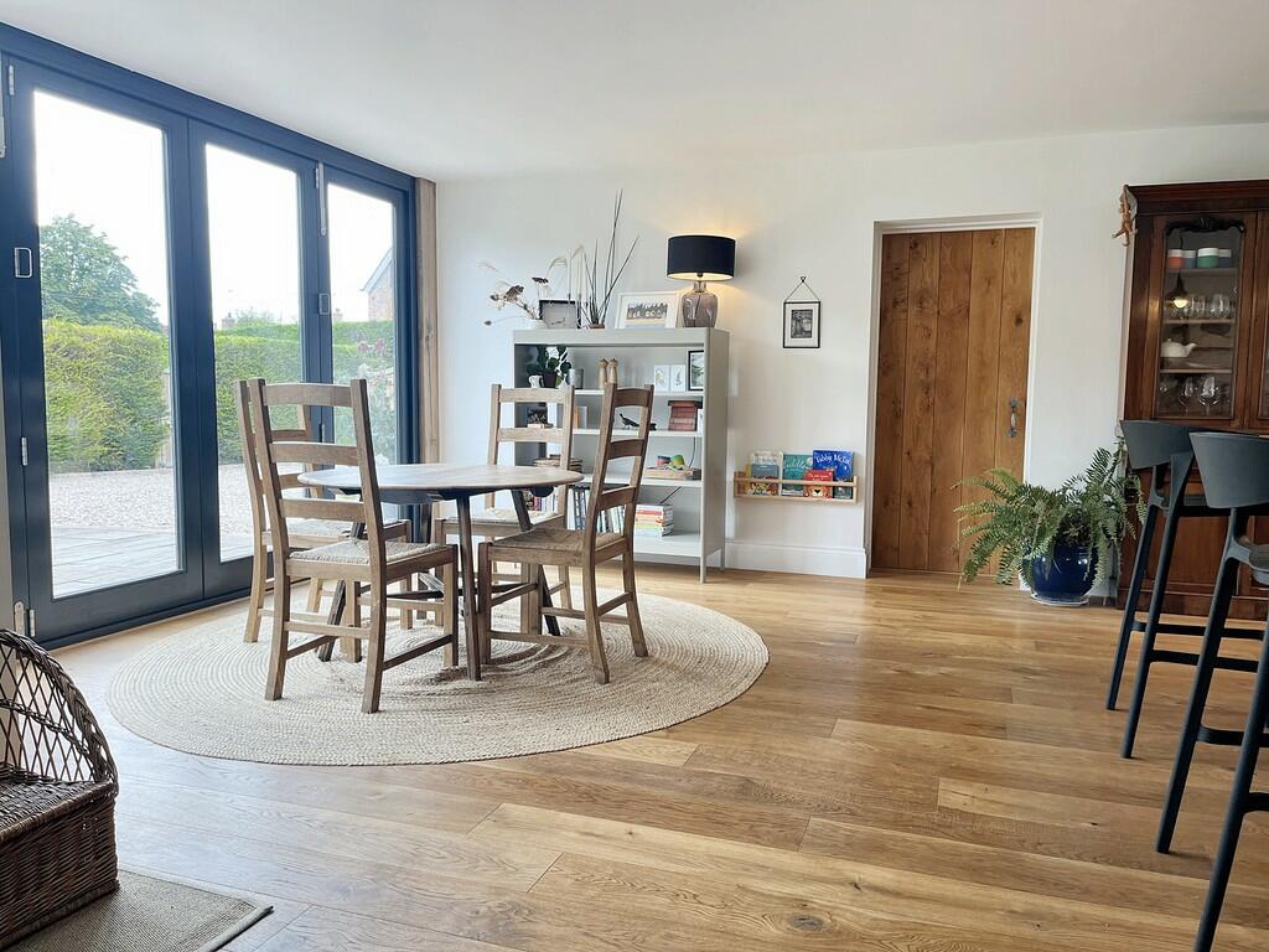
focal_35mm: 26
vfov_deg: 53.1
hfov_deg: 67.3
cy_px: 476
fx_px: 953
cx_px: 634
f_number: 1.6
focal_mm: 5.1
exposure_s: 1/176
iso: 40
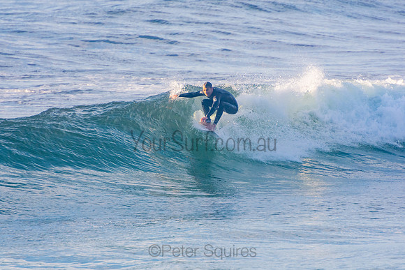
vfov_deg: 2.2
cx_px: 202
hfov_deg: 3.3
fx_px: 6991
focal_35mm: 621
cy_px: 135
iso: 450
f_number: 5.6
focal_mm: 400
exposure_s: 1/1250
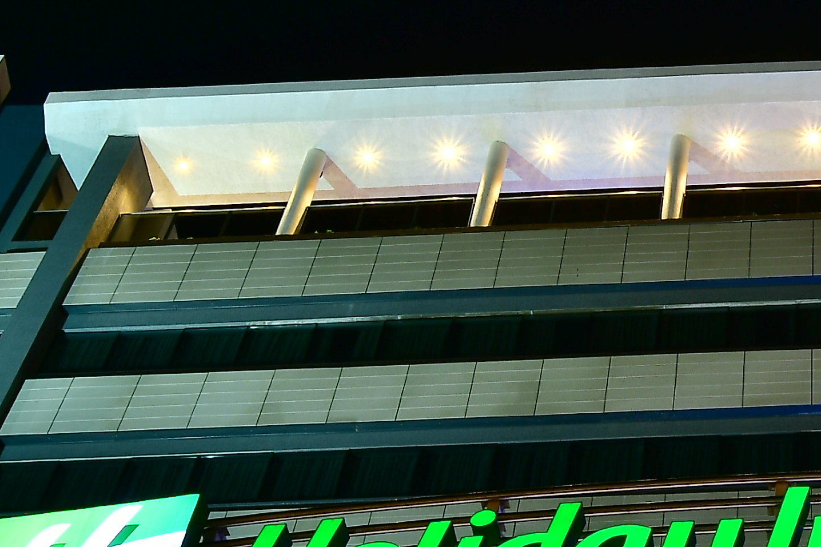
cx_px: 836
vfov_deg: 14.2
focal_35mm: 96
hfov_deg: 20.5
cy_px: 95
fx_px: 2189
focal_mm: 22
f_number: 13
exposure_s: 10
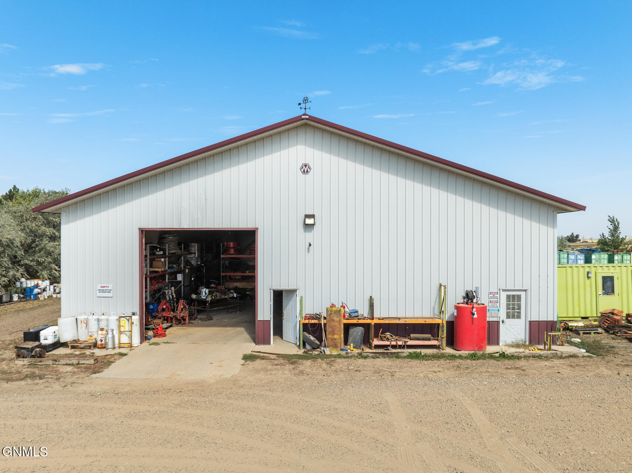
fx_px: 438
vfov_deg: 56.8
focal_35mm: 24
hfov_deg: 71.6
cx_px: 316
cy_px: 236
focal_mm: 12.29
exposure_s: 1/640
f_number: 6.3
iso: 100
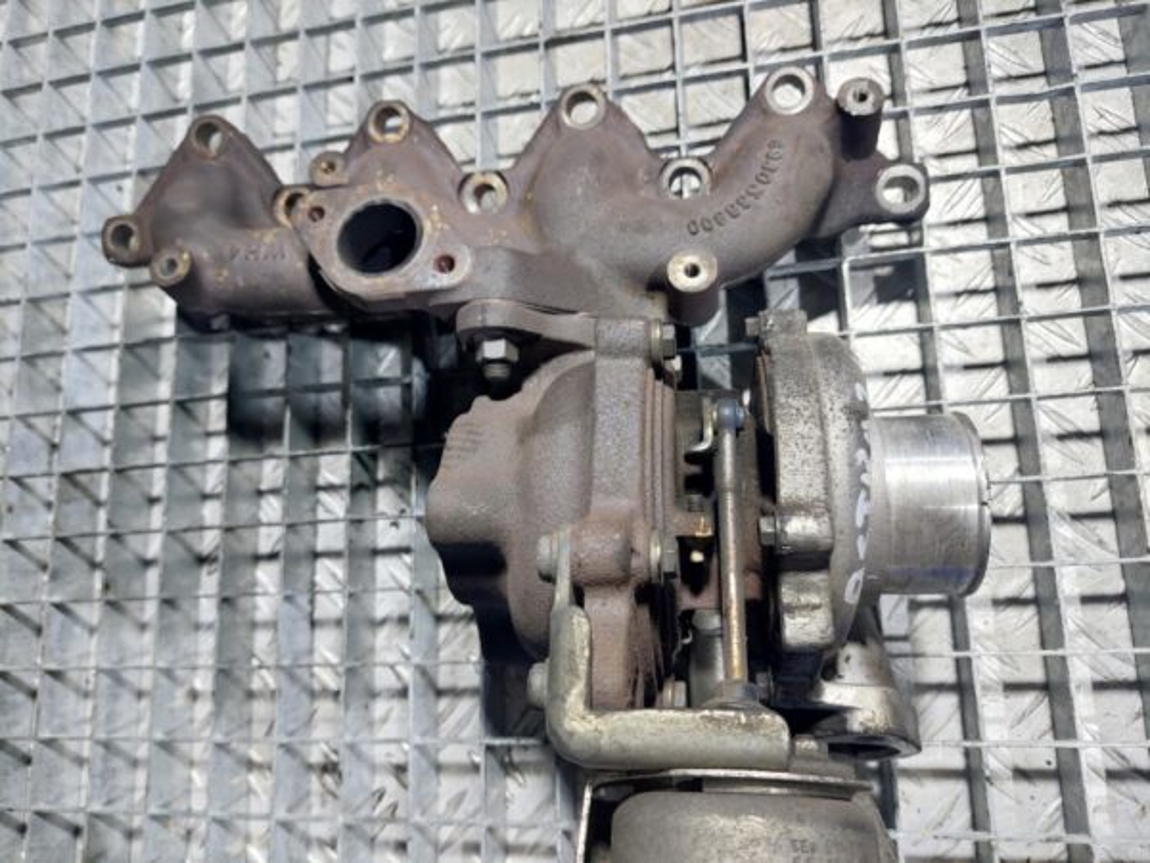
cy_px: 432
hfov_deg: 69.4
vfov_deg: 54.9
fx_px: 831
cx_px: 575
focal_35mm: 25
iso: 200
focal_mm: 5.23
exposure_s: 1/50
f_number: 1.8
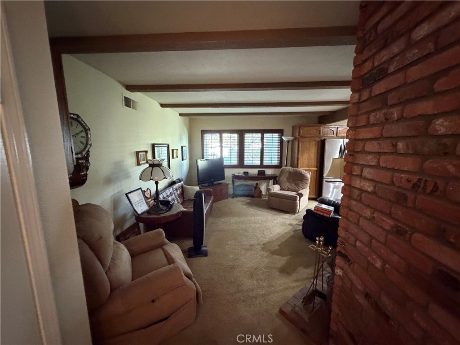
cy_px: 172
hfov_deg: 102.1
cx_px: 230
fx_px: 186
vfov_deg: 85.7
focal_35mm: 14
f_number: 2.2
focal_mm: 2.22
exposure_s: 1/30
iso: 1250
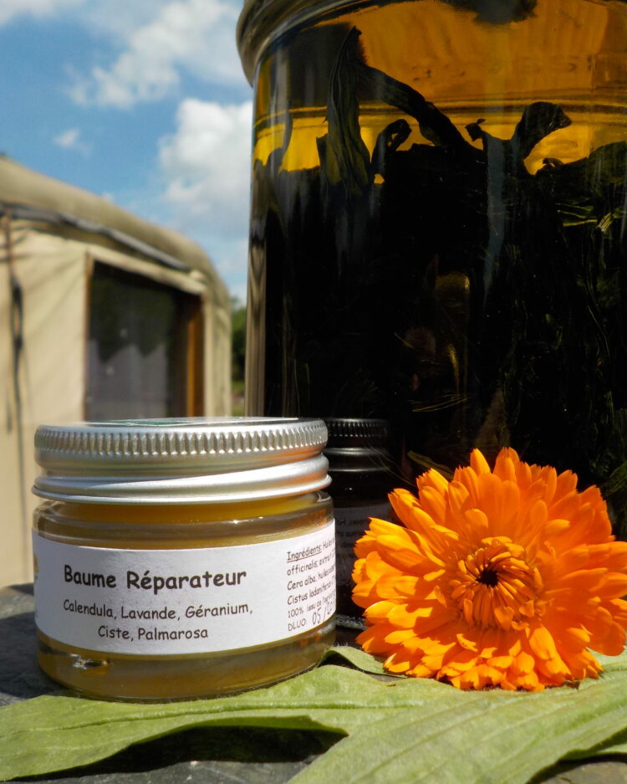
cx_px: 314
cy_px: 419
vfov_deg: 55.6
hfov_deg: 45.8
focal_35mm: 32
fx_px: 742
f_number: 3.3
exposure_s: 1/2000
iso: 125
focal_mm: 4.1
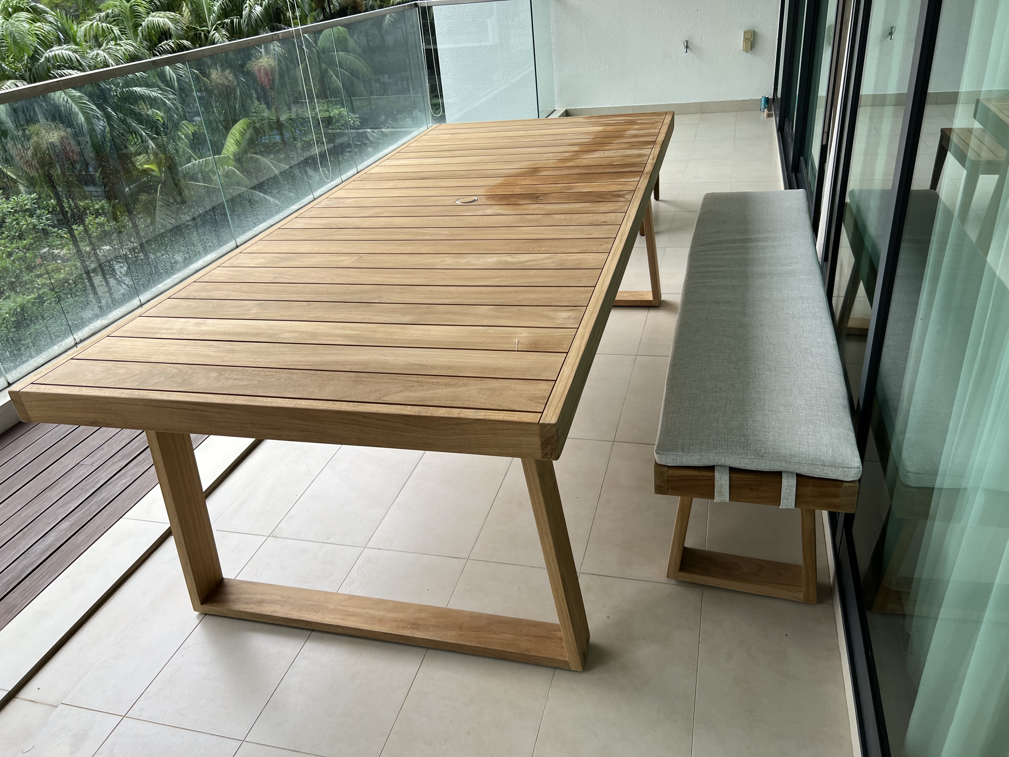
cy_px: 378
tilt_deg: -29.7
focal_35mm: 26
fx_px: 758
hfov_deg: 67.3
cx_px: 504
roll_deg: +5.6
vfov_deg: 53.1
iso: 50
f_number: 1.5
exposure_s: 1/121
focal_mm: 5.7
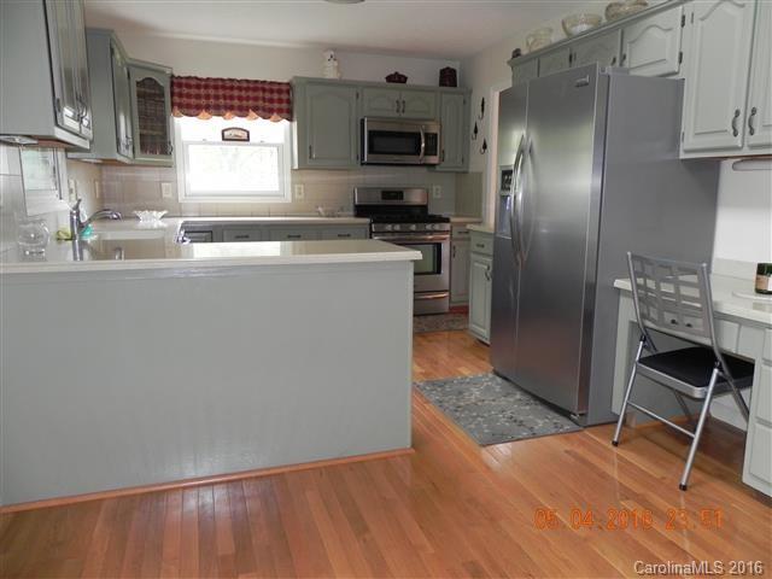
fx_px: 580
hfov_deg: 67.3
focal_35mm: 26
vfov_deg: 53.1
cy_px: 290
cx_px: 386
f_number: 2.8
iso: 200
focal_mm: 4.6
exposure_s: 1/30
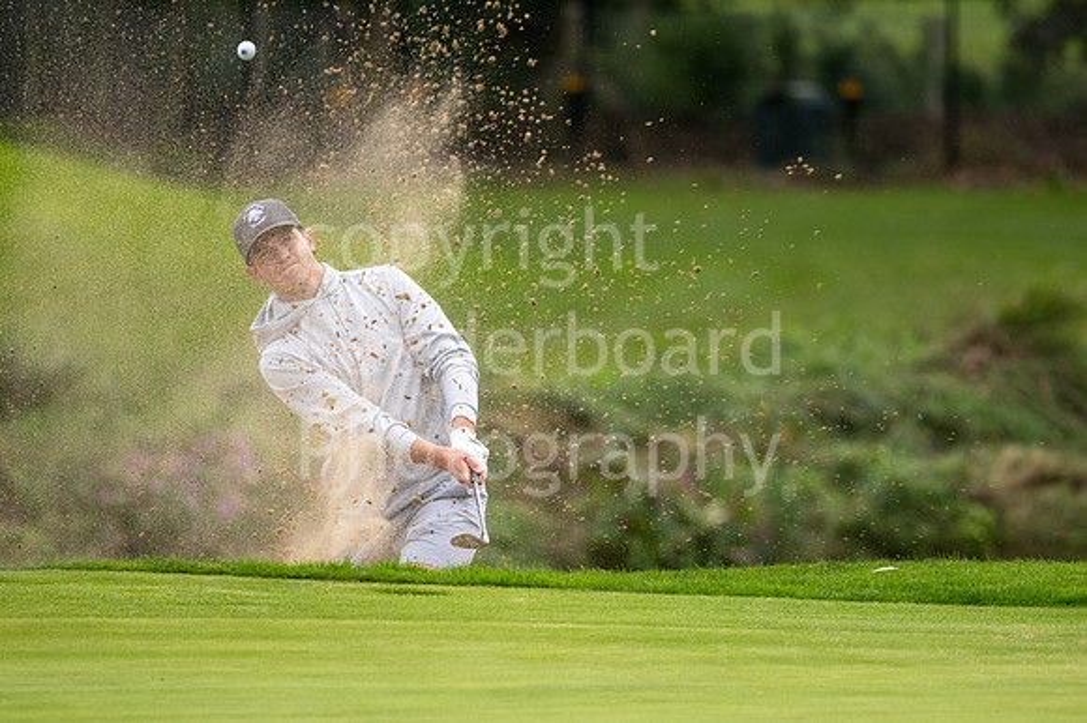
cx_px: 544
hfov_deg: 4.6
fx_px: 13579
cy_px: 362
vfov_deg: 3.1
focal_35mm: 450
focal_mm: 300
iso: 800
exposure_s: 1/500
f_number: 4
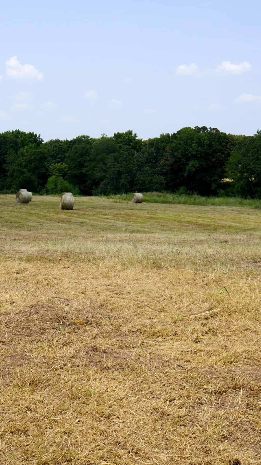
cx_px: 103
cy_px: 233
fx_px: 640
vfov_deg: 39.9
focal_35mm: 52
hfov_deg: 23.0
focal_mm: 22
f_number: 10
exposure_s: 1/160
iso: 100
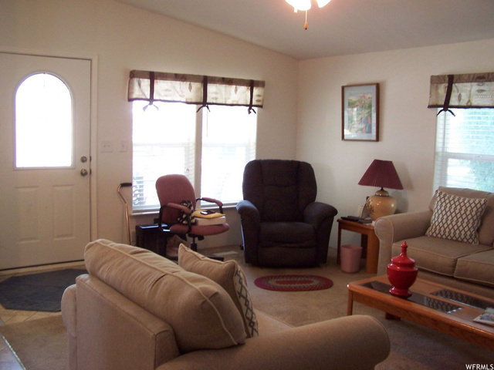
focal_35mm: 38
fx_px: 542
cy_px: 185
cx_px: 247
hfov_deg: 49.0
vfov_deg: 37.7
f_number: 2.8
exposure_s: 1/15
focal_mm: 6.3
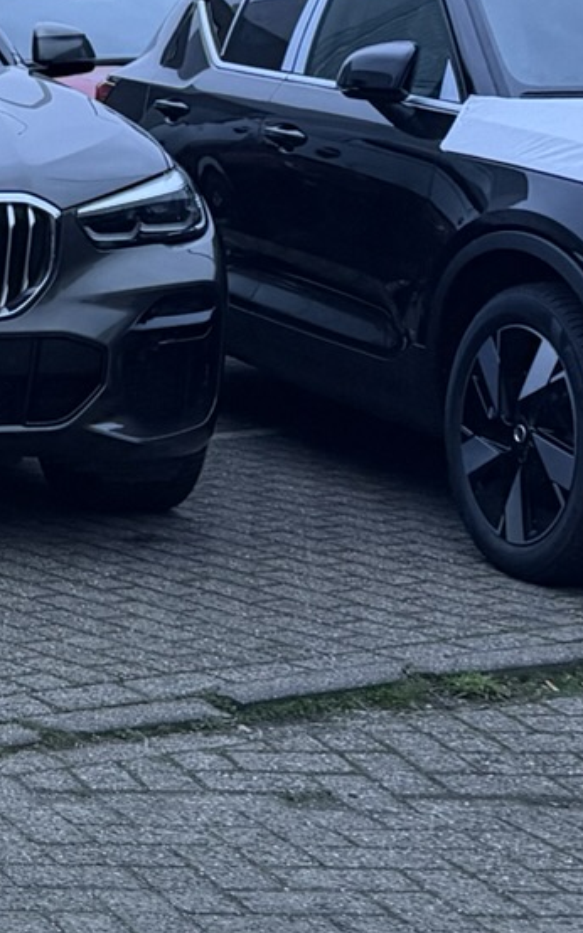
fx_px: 2391
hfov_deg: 10.9
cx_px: -982
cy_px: 221
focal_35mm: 94
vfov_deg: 21.9
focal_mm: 6.76
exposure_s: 1/60
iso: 400
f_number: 1.78
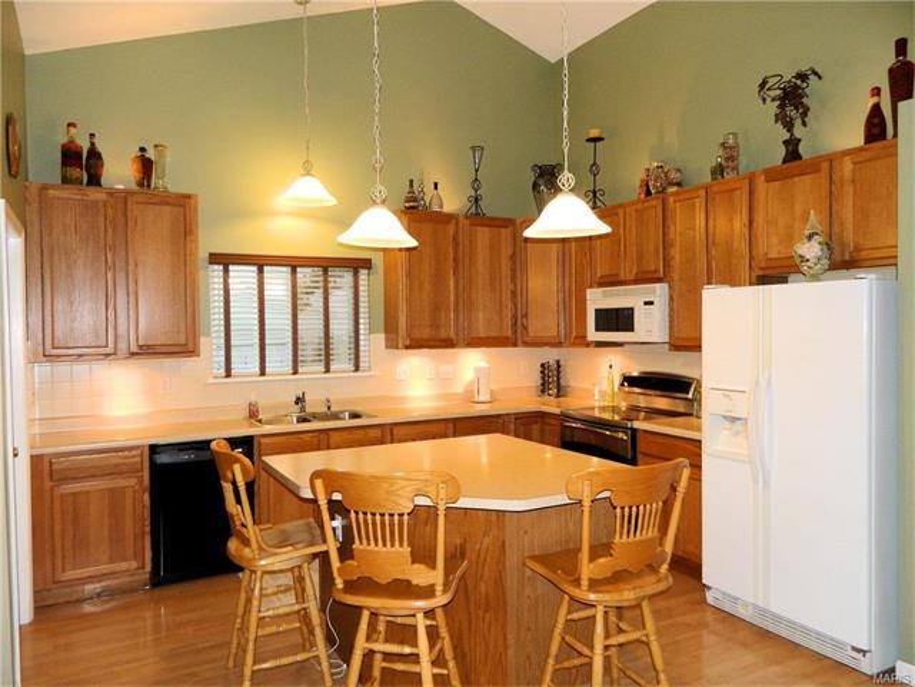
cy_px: 344
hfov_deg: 69.4
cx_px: 458
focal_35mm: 25
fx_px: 661
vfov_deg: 54.9
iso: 250
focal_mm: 4.5
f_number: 3.1
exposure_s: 1/30
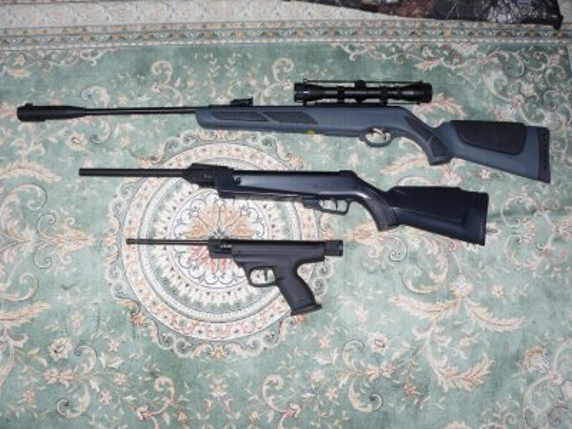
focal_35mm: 36
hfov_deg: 51.4
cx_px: 286
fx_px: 595
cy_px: 214
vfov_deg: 39.7
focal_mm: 6
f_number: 2.8
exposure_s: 1/30
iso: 100
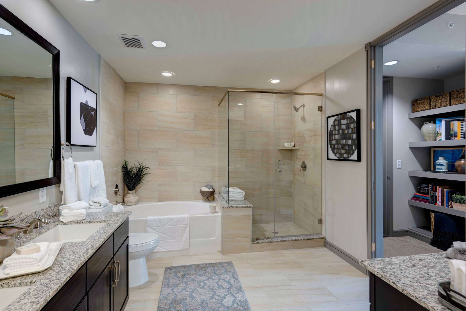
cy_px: 156
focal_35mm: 18
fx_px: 233
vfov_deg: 67.4
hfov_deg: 90.0
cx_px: 233
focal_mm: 18
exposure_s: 1/1.67
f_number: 8
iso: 64
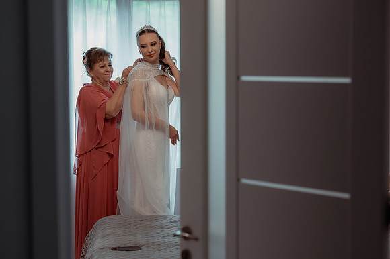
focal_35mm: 85
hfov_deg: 23.9
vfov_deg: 16.1
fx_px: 920
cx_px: 195
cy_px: 130
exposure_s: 1/250
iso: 1600
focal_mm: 85
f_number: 3.5
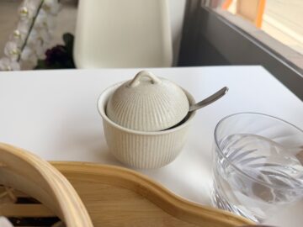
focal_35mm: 24
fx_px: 210
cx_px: 152
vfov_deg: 56.8
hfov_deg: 71.6
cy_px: 114
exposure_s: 1/728
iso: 80
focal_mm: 6.76
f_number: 1.78
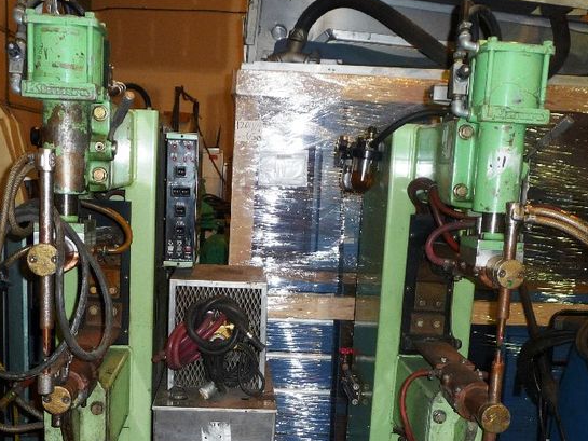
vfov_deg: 32.5
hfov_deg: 42.9
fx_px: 748
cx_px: 285
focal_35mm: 44
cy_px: 307
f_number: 3.4
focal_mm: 5
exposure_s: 1/30
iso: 100
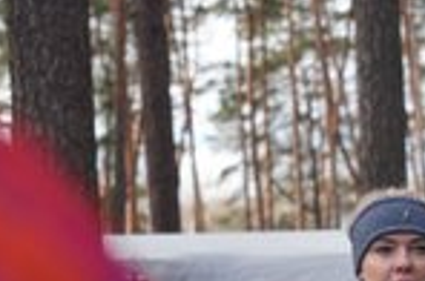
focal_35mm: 203
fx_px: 2391
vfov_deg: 6.7
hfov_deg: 10.0
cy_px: 350
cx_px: 471
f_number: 2.8
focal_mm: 50
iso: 125
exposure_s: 1/125
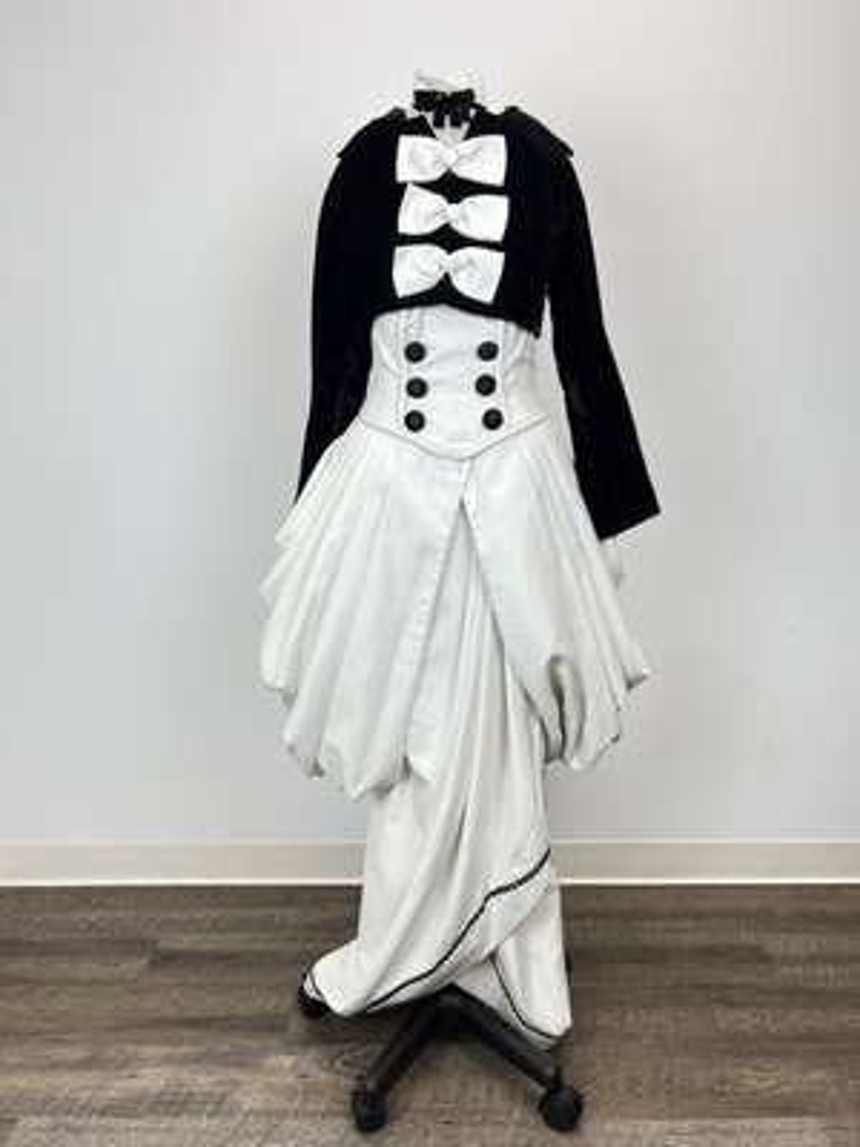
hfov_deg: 53.1
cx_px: 430
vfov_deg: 67.3
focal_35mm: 26
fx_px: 861
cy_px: 574
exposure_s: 1/128
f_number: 1.5
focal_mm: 5.7
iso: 50
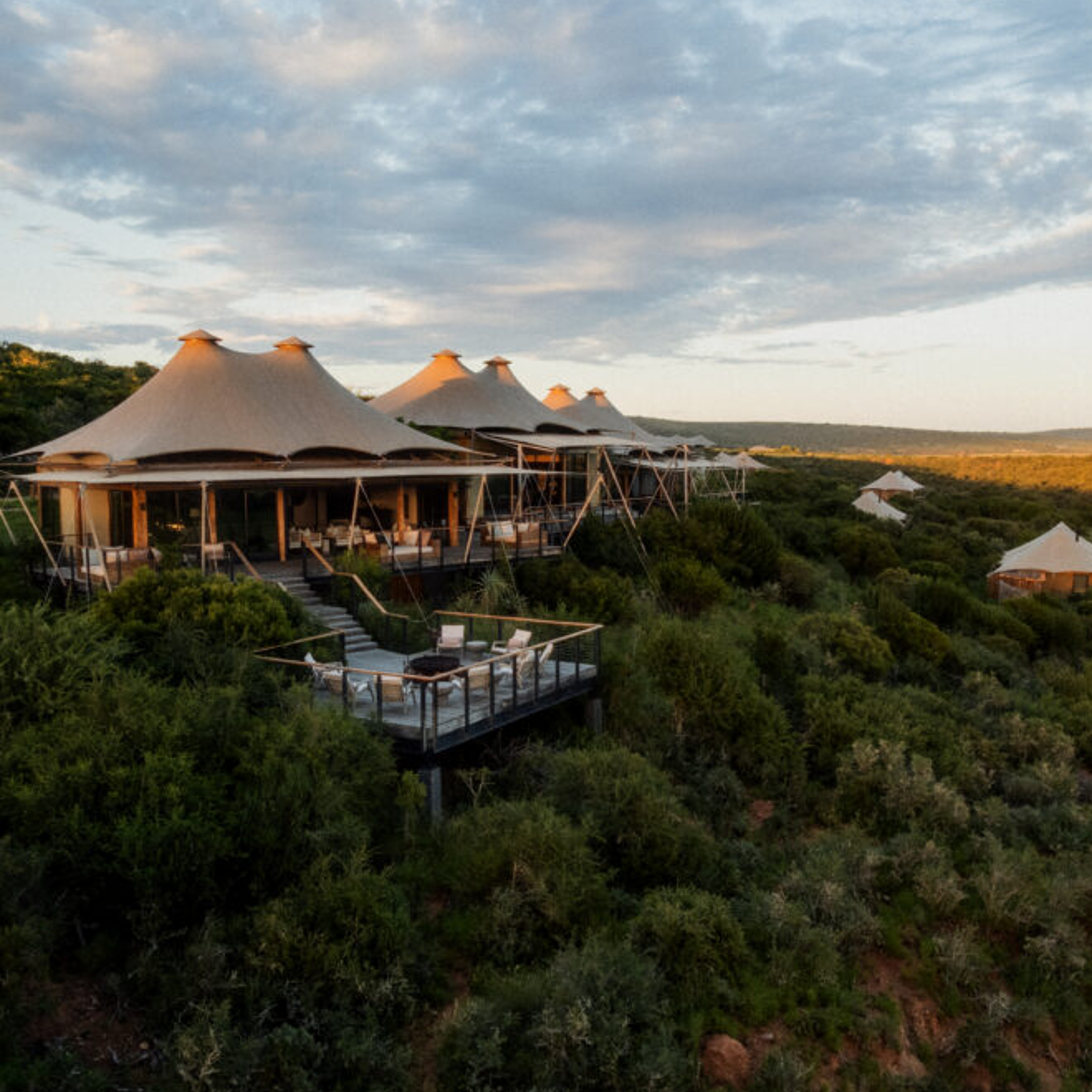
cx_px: 569
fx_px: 1035
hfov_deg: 55.6
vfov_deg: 55.6
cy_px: 542
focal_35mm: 29
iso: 100
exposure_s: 1/40
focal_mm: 8.38
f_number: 2.8
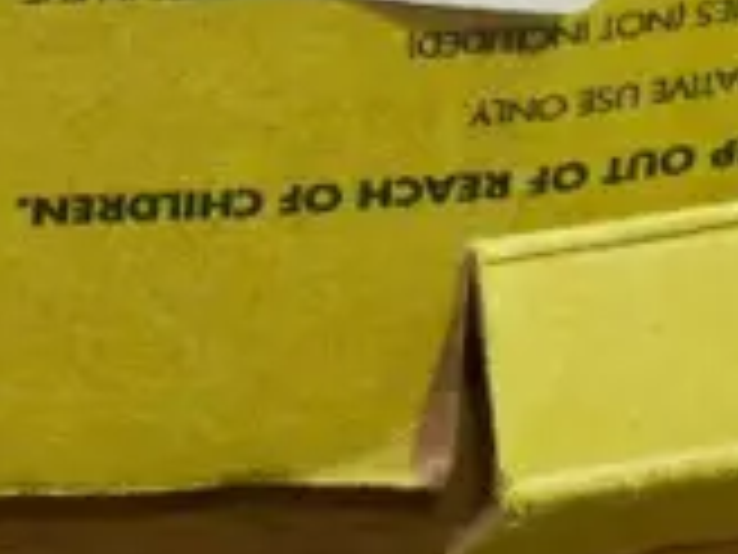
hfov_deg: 5.6
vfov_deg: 4.1
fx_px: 7462
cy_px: -921
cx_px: -472
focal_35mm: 350
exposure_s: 1/60
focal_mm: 28
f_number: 5.4
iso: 3200
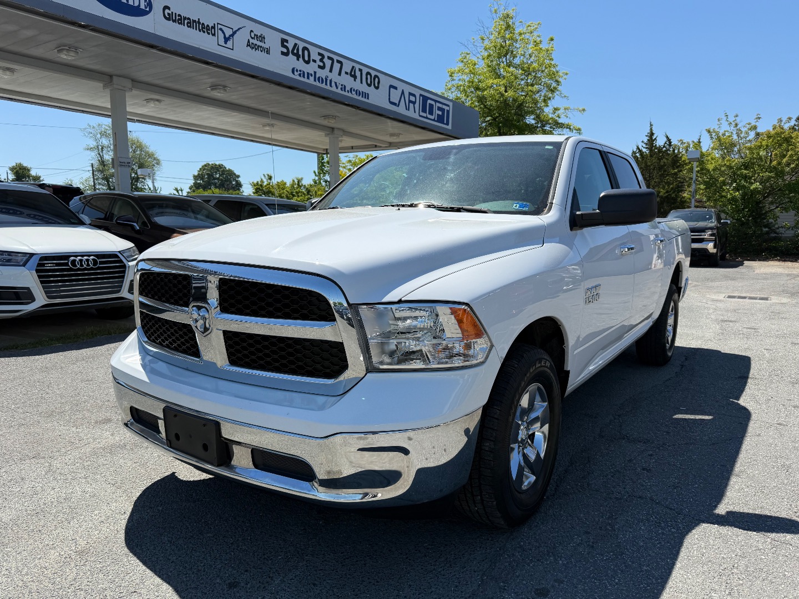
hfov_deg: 71.6
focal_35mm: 24
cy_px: 300
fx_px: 554
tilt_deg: -6.9
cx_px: 400
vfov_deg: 56.8
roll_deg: -0.5
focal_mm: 6.76
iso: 80
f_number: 1.78
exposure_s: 1/4673
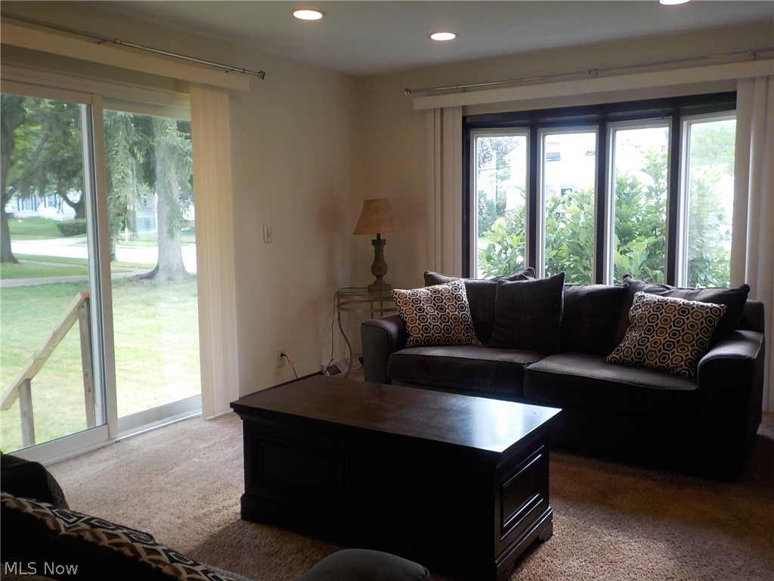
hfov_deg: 60.0
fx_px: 671
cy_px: 290
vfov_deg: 46.8
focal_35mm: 30
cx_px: 387
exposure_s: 1/30
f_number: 3.3
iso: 125
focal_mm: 4.1
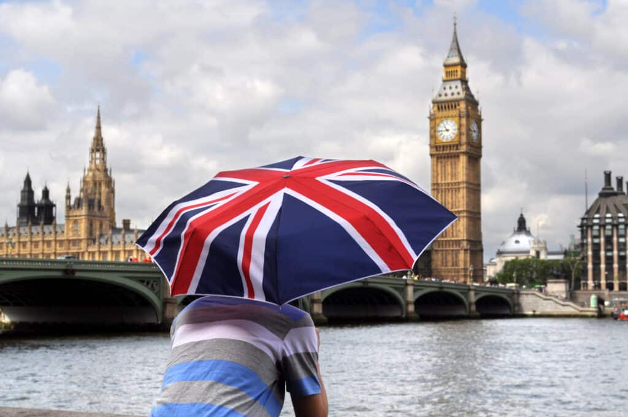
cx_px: 314
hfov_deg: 31.9
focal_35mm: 63
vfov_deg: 21.5
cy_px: 208
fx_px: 1098
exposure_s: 1/400
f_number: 11
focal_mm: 42
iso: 200
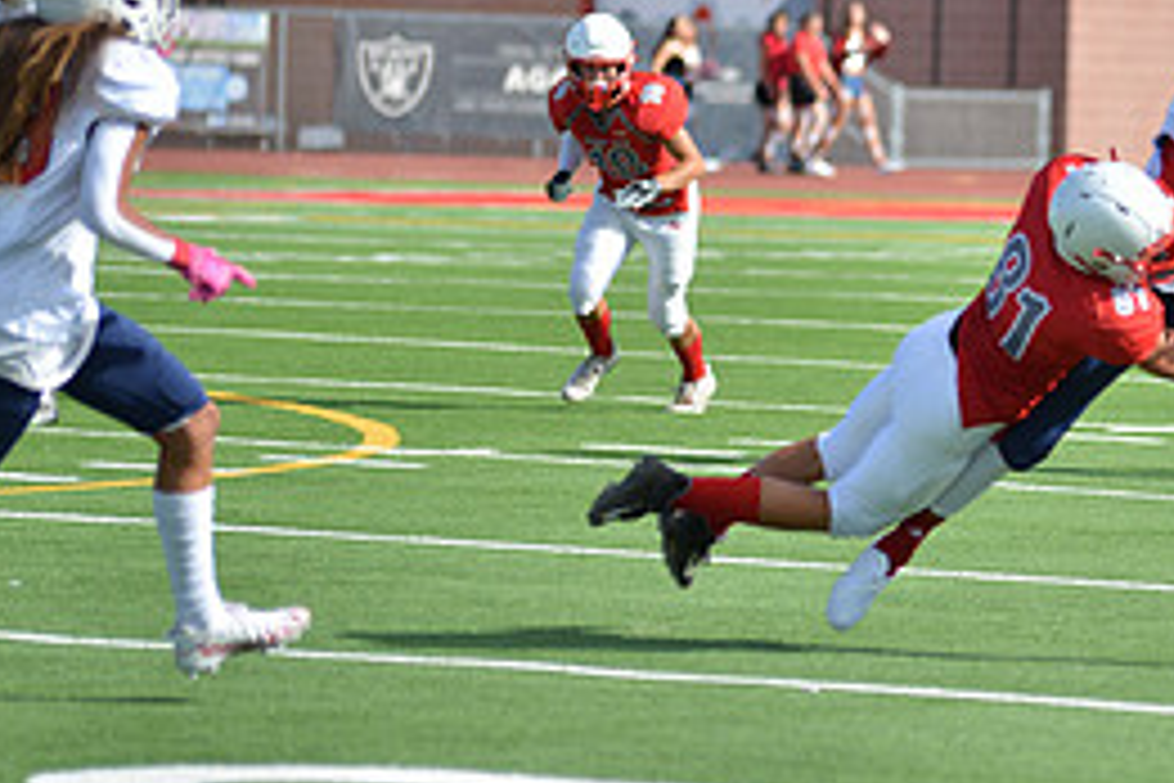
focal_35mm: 344
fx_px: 11217
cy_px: 218
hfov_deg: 6.0
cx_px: 1241
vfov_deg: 4.0
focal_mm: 155
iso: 100
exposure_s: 1/1600
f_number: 2.8
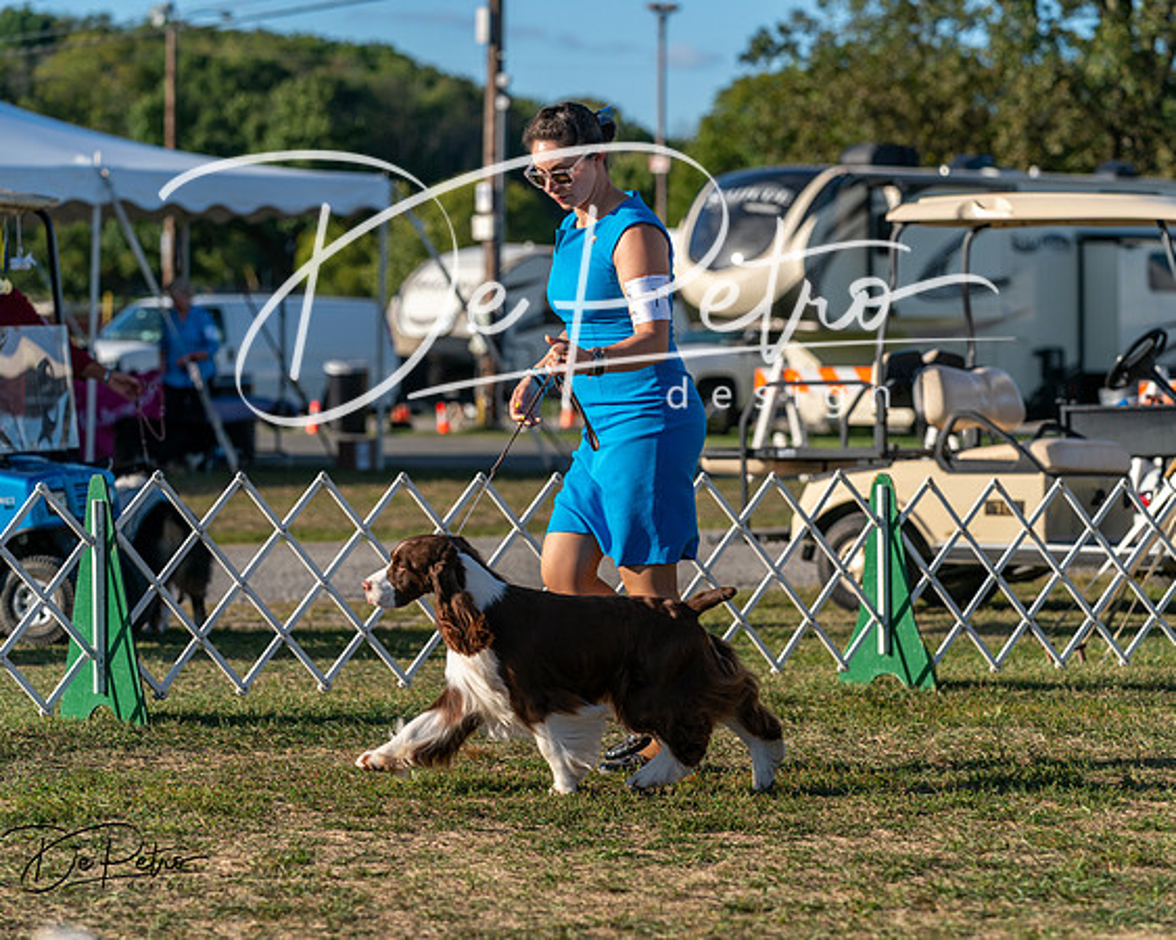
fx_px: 4937
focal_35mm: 142
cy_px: 470
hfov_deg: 13.6
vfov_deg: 10.9
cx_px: 588
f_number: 4.5
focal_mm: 126
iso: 125
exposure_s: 1/1250
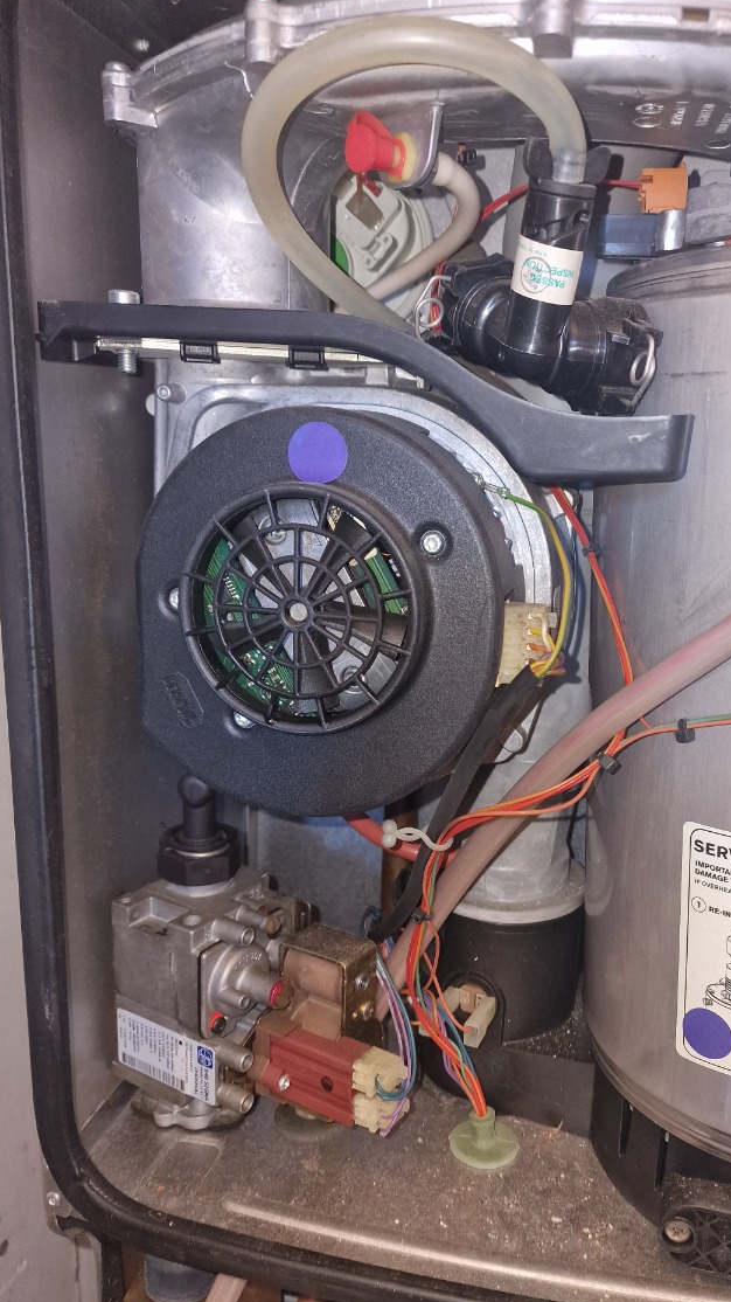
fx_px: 931
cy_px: 672
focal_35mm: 27
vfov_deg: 69.9
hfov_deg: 42.4
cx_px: 479
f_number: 1.8
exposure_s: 1/15
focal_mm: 6.4
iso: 125
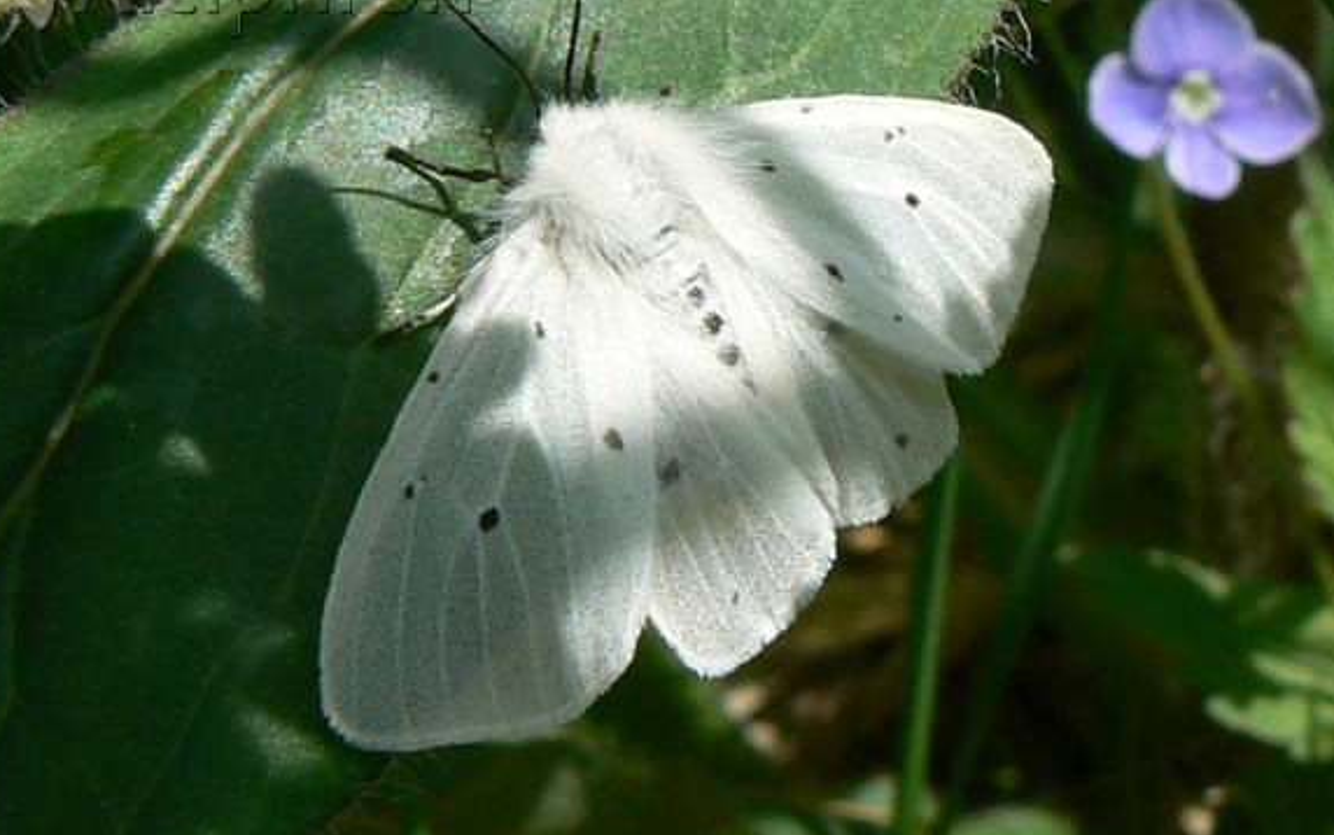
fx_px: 1455
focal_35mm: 40
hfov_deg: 49.3
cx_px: 669
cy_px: 371
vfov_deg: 32.0
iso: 80
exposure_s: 1/400
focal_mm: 6
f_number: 6.3
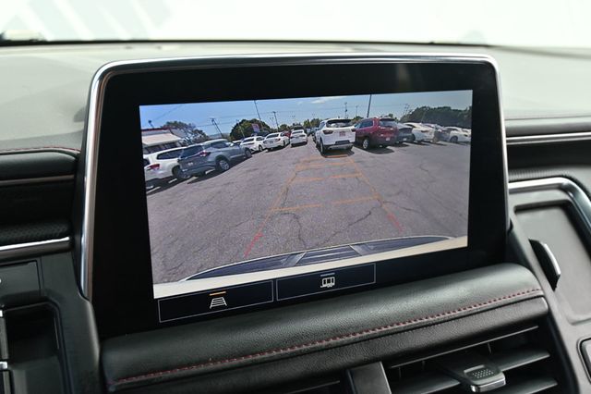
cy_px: 197
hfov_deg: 53.2
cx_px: 296
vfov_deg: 36.8
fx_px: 591
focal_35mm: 36
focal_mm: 24
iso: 320
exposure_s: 1/250
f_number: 4.2
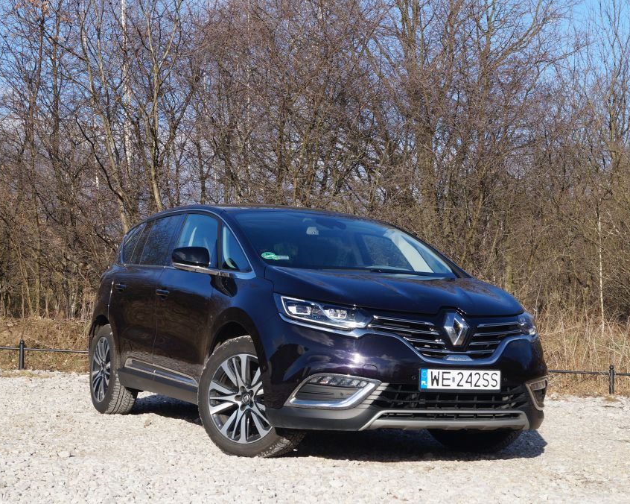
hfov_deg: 31.7
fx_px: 1110
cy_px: 252
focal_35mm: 60
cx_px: 323
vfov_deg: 25.5
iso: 100
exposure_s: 1/100
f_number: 13
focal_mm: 35
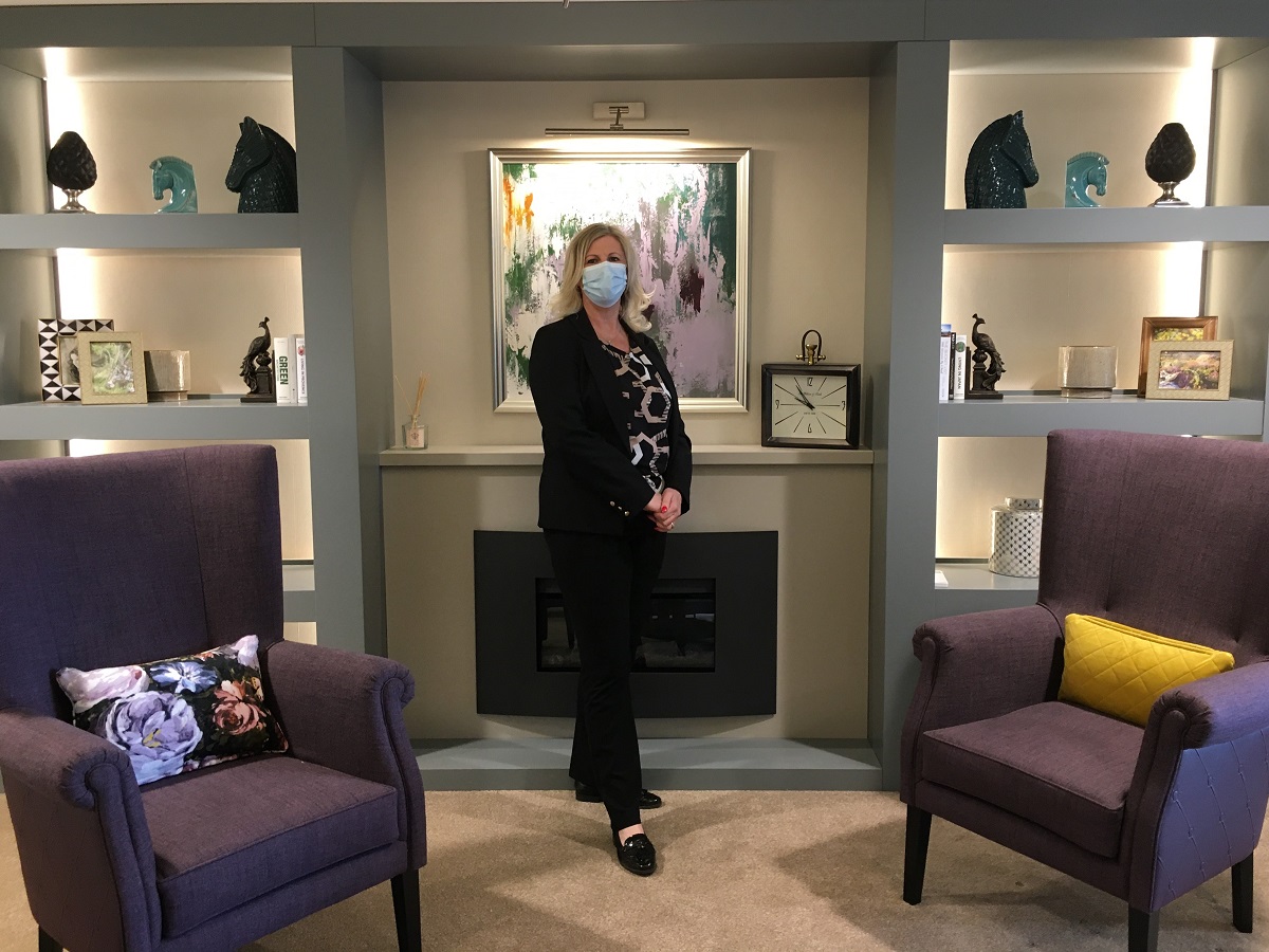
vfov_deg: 48.2
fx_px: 1063
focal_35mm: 29
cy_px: 476
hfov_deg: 61.7
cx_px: 634
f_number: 2.2
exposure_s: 1/33
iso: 125
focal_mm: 4.15
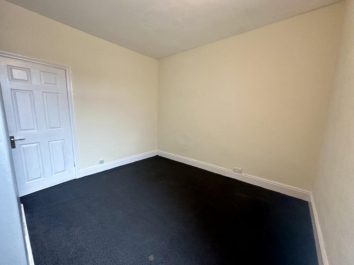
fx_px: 143
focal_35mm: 14
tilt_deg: -7.9
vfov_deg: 85.7
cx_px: 177
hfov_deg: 102.1
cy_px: 132
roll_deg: -1.7
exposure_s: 1/100
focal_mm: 2.22
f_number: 2.2
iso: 320
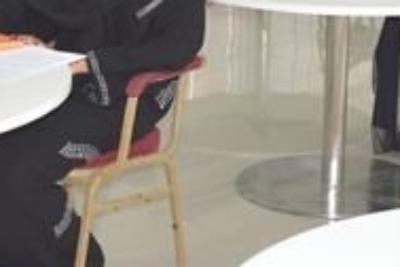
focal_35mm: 148
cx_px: 328
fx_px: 1644
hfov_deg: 13.8
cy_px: -66
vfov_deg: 9.1
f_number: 8
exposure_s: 1/60
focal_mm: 35
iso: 1250
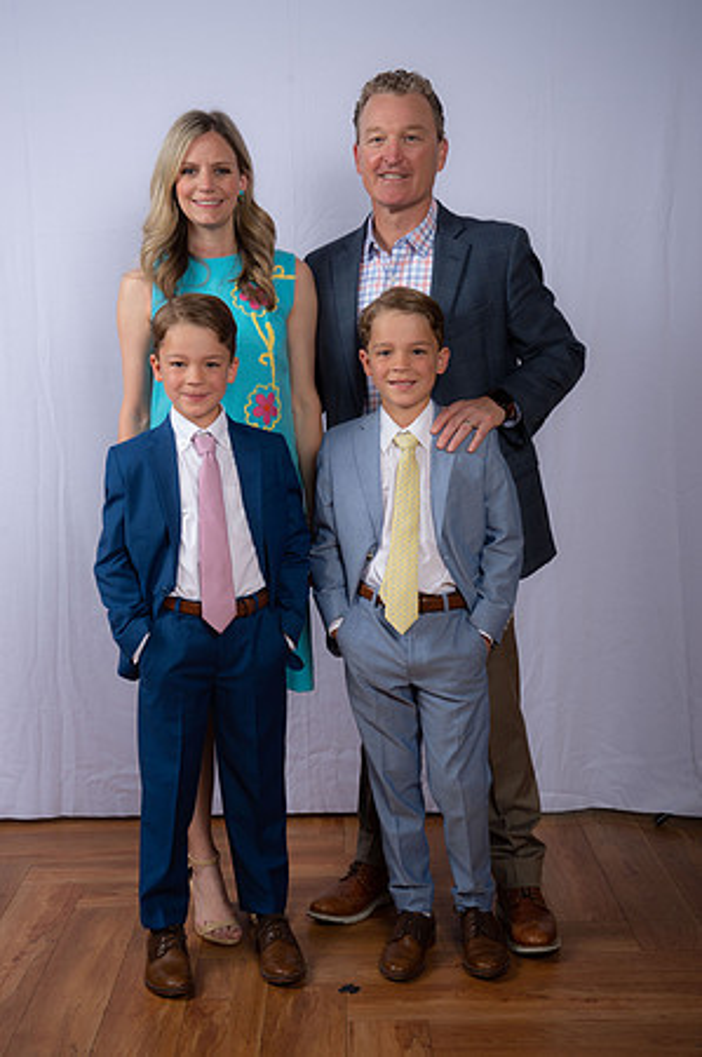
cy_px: 528
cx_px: 351
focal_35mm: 52
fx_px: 1524
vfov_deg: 38.2
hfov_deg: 25.9
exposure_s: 1/160
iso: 250
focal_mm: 52
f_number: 8
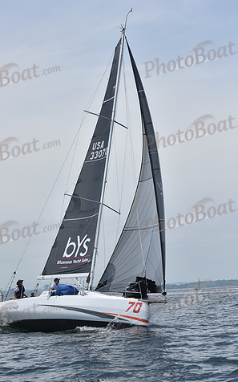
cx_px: 102
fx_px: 904
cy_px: 185
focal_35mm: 87
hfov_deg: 15.0
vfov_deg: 23.8
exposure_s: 1/4000
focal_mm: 70
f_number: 4
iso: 200
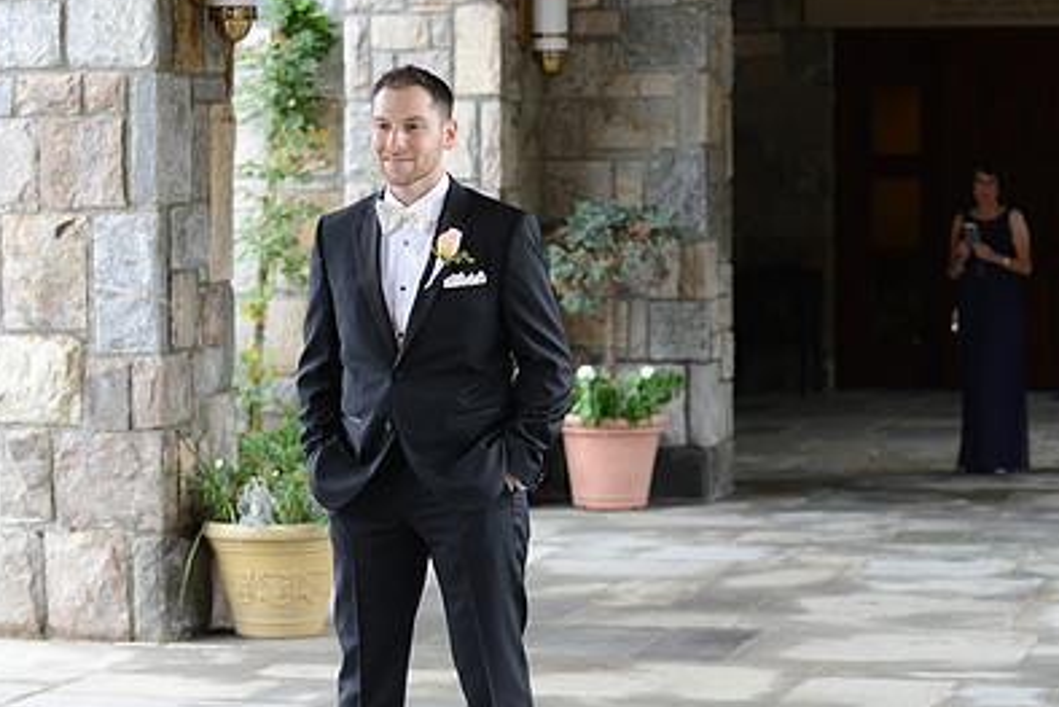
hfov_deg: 19.7
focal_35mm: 103
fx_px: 3031
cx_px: 720
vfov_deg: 13.3
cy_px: 348
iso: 320
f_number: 4
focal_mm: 70
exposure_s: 1/160
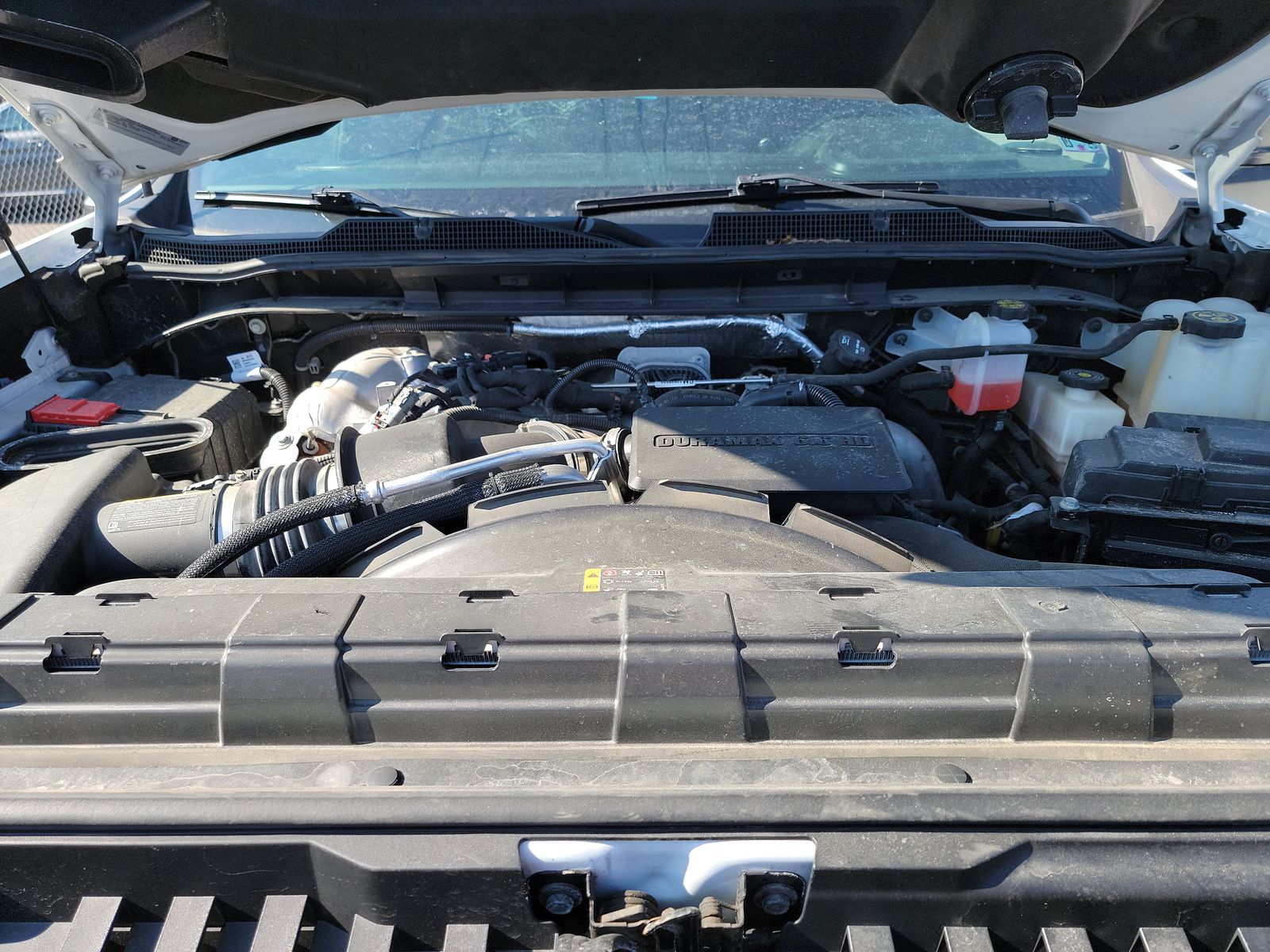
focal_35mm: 24
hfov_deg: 71.6
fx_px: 881
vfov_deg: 56.8
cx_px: 635
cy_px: 476
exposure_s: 1/256
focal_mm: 6.7
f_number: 1.8
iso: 50
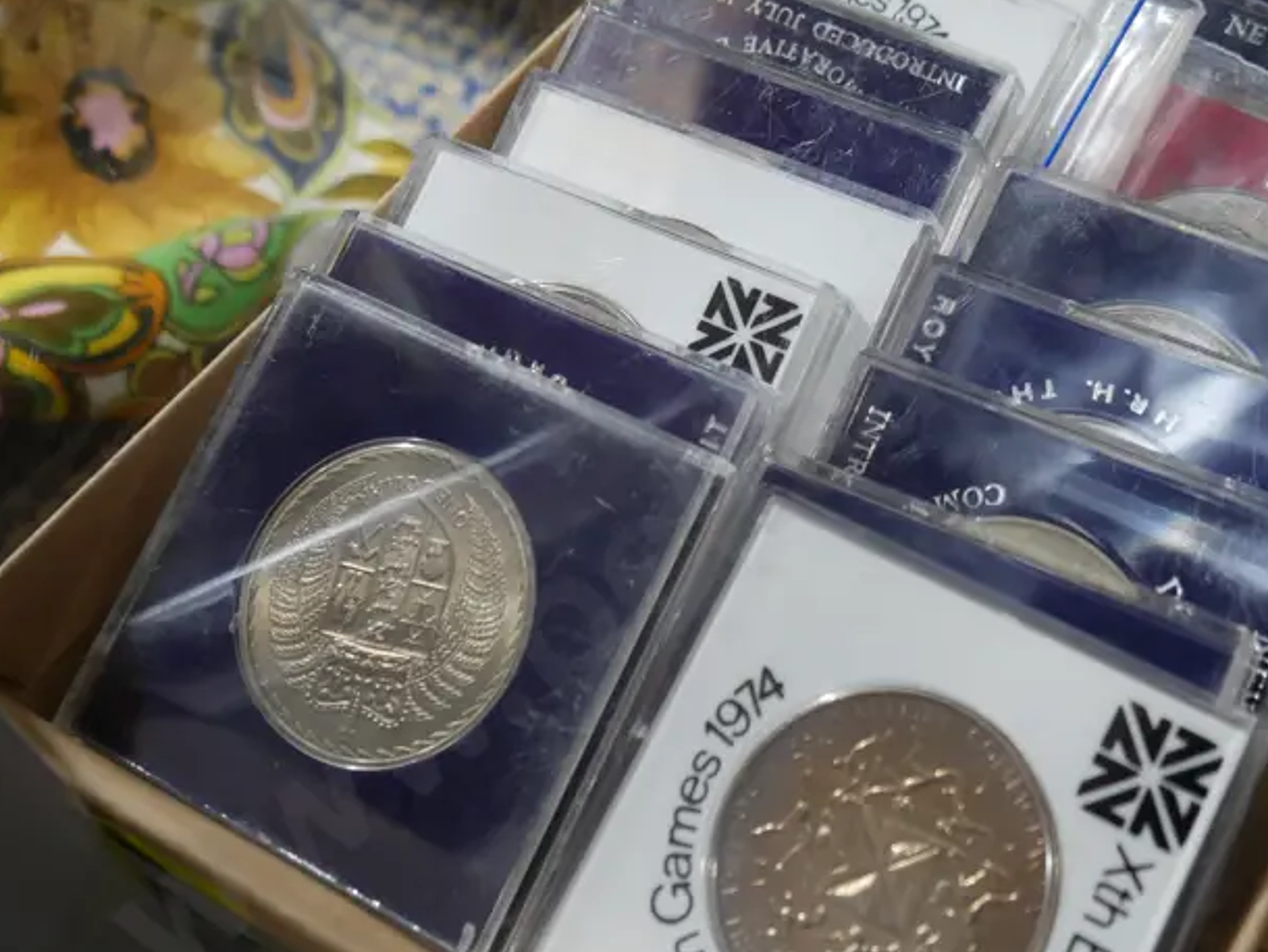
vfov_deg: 30.7
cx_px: 983
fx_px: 1722
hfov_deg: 39.1
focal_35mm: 47
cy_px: 315
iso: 640
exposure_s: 1/60
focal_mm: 14
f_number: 3.5
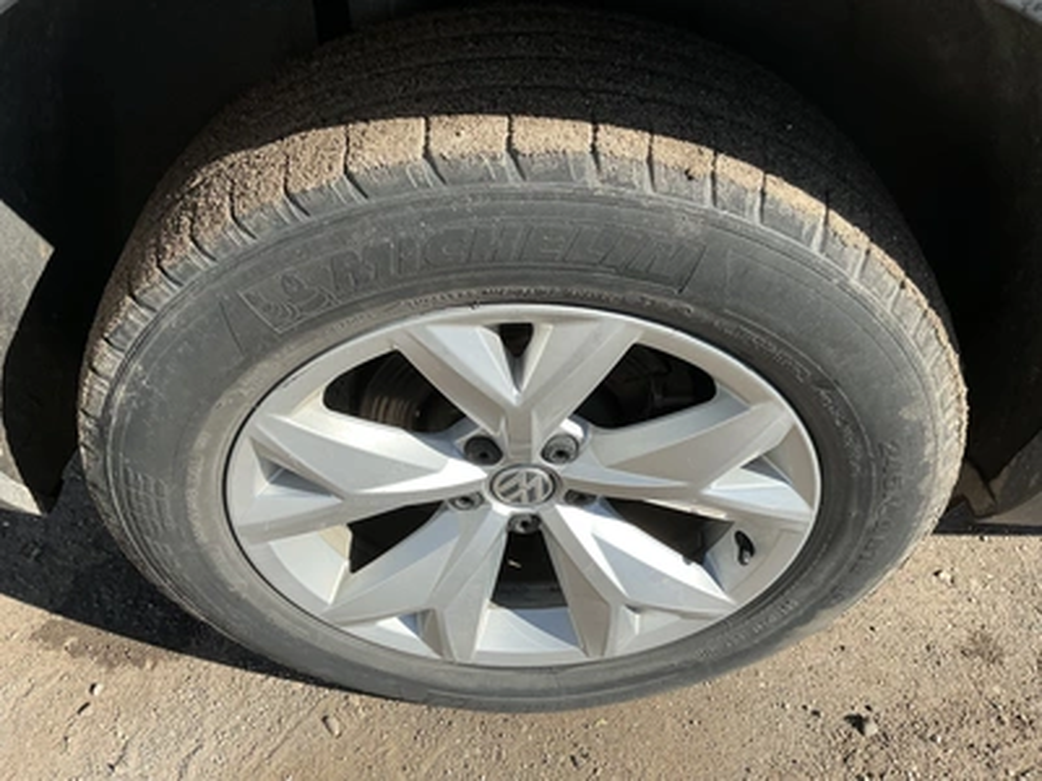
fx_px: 843
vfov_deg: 49.7
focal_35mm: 28
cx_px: 521
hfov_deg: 63.4
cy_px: 390
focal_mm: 3
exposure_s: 1/1035
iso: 25
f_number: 1.8
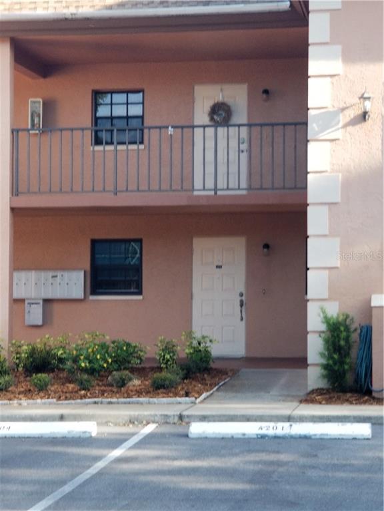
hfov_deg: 28.0
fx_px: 769
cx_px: 192
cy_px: 256
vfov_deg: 36.8
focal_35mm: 52
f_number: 2.4
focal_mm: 6
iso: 25
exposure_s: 1/100
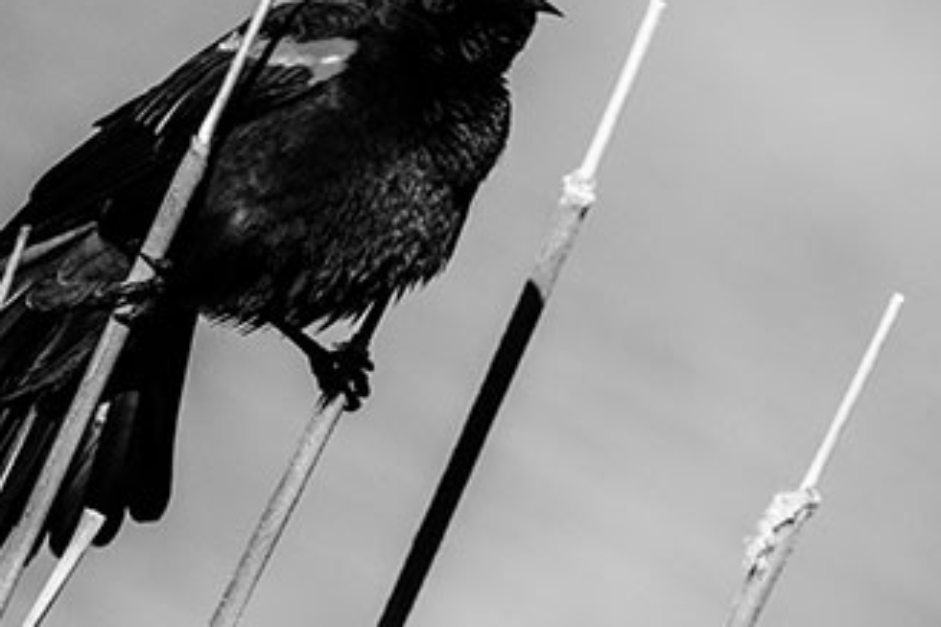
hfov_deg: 2.5
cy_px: 232
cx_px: 311
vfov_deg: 1.6
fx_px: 21955
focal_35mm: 840
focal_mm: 550
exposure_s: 1/4000
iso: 4000
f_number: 11
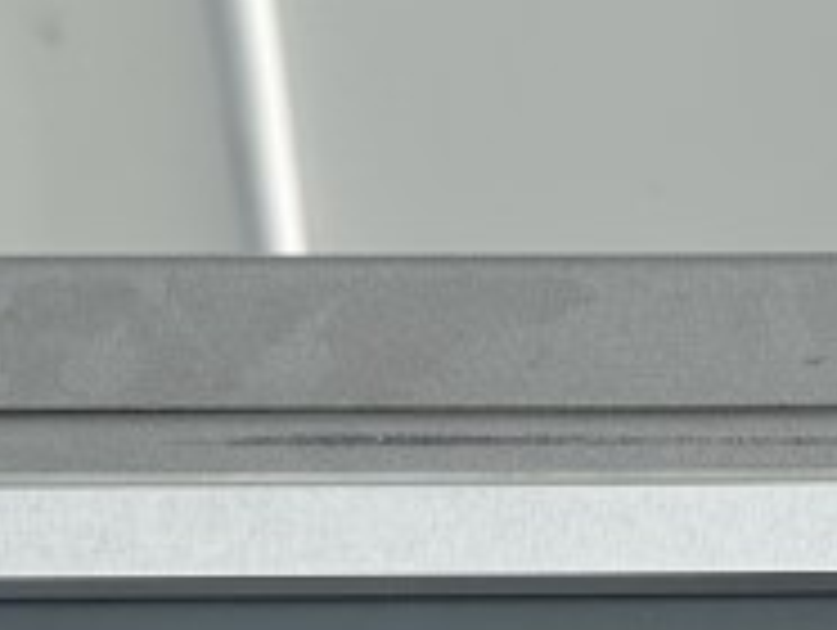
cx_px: 1026
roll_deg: +0.9
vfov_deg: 10.8
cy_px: 972
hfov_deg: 14.4
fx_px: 3196
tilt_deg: -31.2
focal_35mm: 132
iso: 80
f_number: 1.78
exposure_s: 1/2070
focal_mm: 6.86
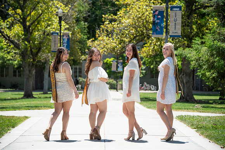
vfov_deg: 10.2
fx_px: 844
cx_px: 112
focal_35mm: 135
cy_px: 75
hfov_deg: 15.2
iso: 500
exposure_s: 1/2000
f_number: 5.6
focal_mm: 135
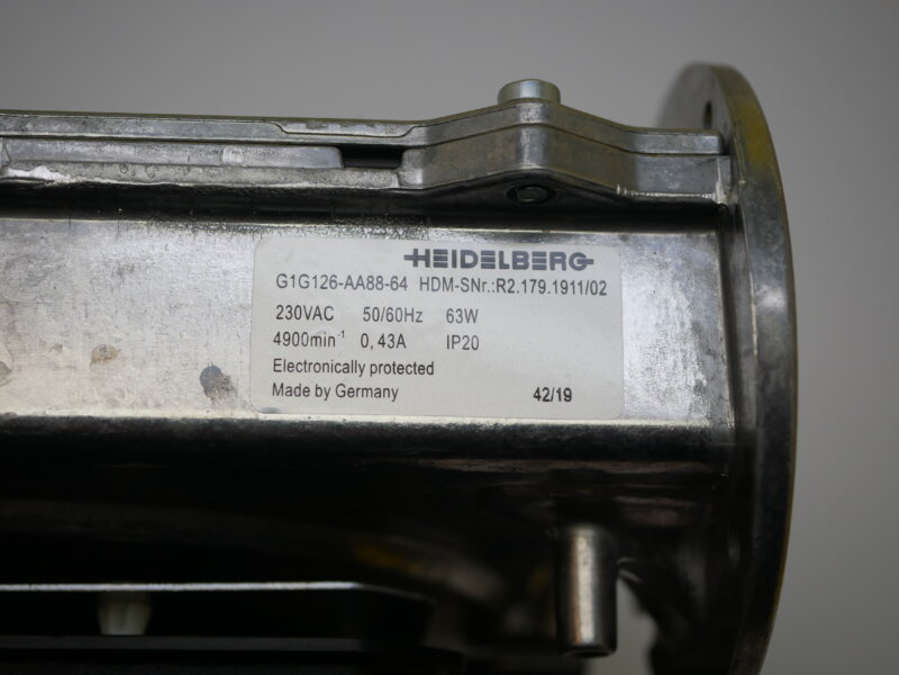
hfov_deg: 32.2
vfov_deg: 24.4
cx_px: 450
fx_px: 1558
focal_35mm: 60
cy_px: 338
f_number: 3.5
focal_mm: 30
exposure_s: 1/200
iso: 200
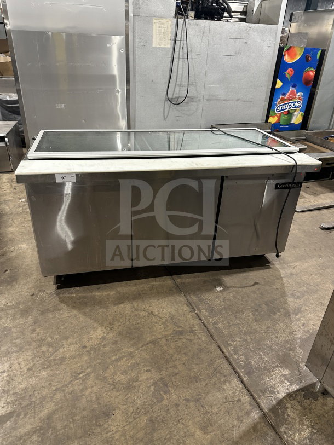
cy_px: 222
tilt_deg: -28.1
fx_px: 309
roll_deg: -4.0
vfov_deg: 71.6
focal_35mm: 24
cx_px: 167
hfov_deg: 56.8
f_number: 1.78
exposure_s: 1/60
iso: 250
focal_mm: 6.86
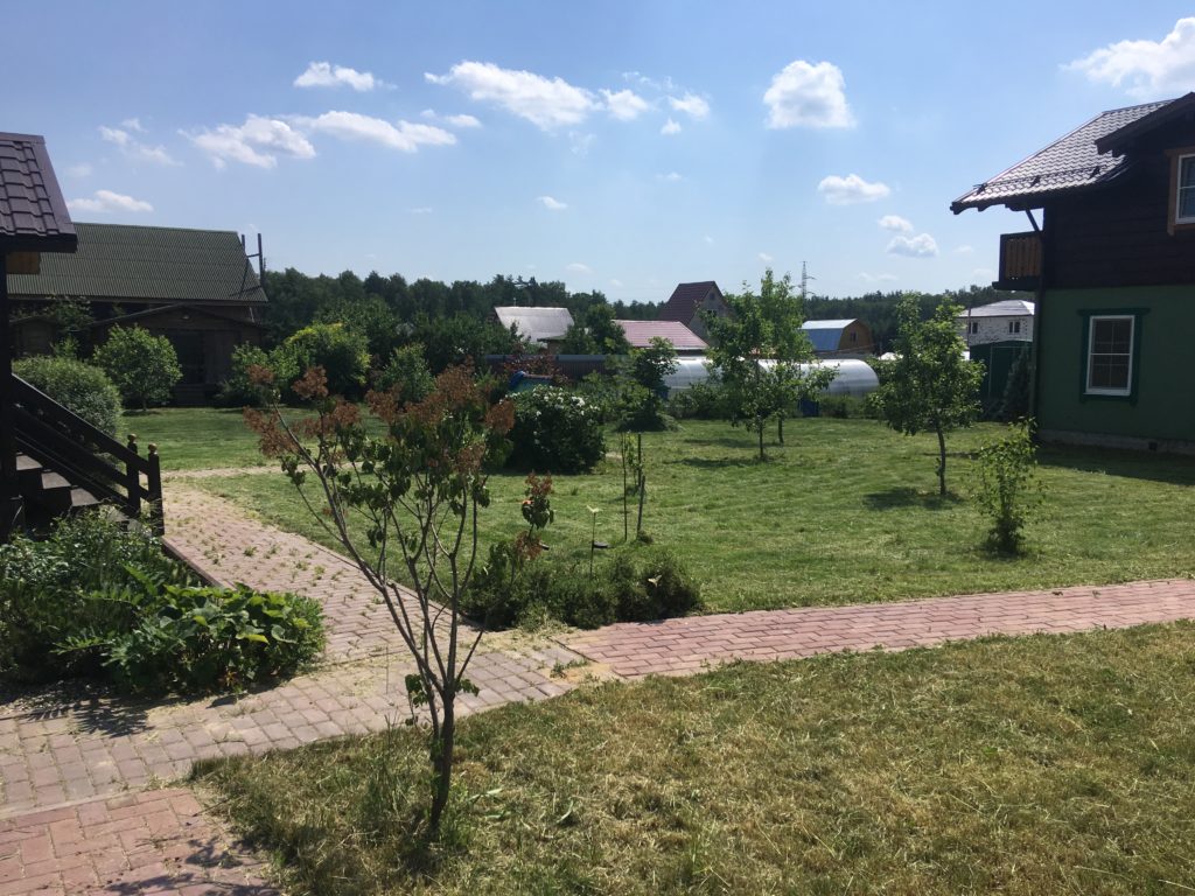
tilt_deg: -6.0
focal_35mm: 29
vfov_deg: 48.2
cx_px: 598
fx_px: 1001
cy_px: 448
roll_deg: +0.2
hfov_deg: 61.7
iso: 25
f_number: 2.2
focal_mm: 4.15
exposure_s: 1/2747
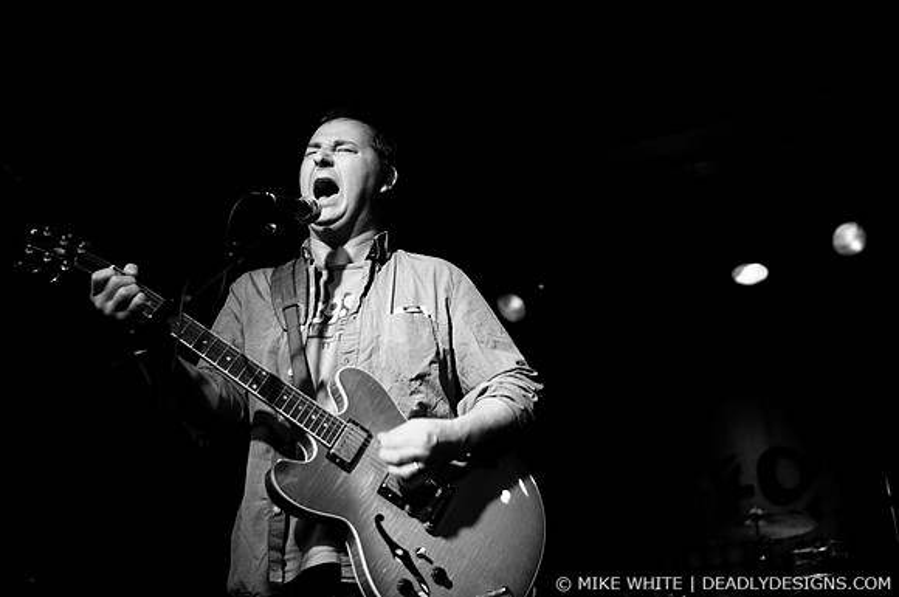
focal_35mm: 45
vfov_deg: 29.8
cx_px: 450
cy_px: 298
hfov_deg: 43.7
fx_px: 1122
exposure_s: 1/160
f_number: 1.8
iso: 1000
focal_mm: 30
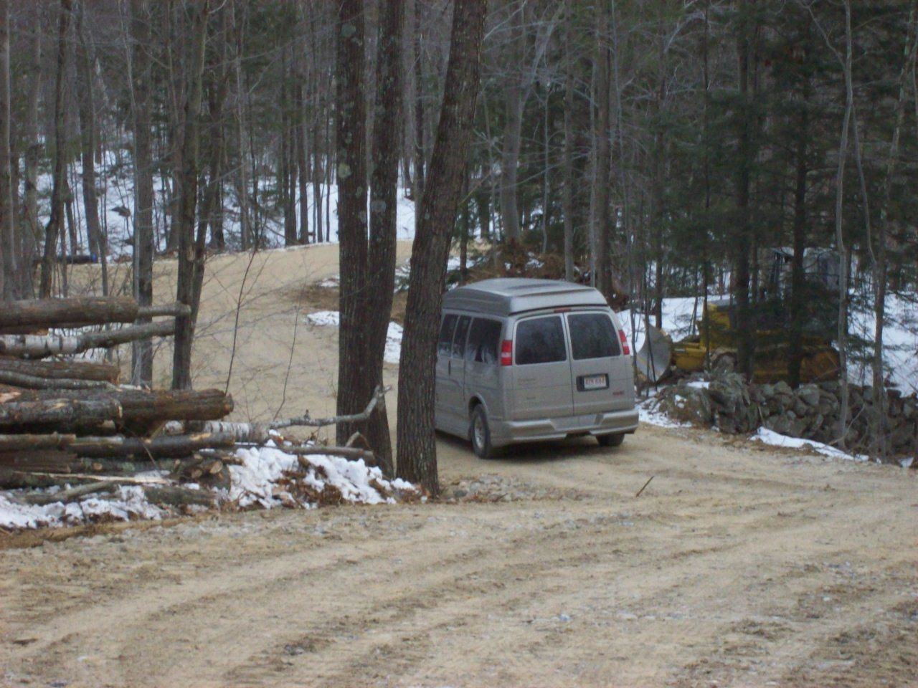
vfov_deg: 13.7
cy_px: 344
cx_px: 459
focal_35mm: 108
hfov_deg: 18.2
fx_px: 2864
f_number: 4.8
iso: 200
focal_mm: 18
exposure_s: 1/128
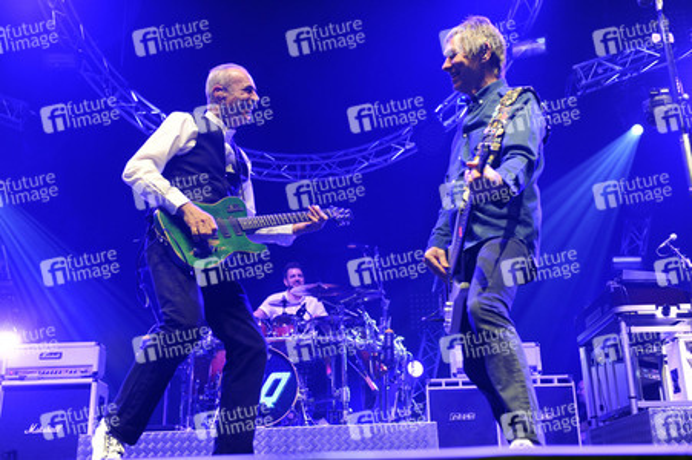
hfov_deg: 43.6
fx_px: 864
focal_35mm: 45
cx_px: 346
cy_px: 230
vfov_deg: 29.8
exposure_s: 1/320
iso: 2500
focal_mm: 45
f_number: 3.2
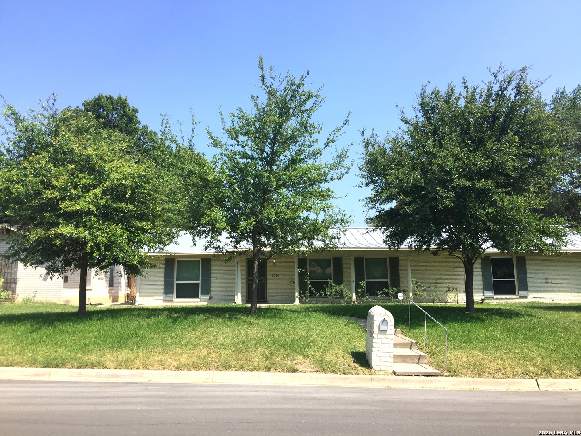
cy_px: 218
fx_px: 487
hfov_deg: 61.7
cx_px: 290
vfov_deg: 48.2
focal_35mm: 29
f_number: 2.2
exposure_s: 1/1364
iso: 32
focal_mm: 4.15
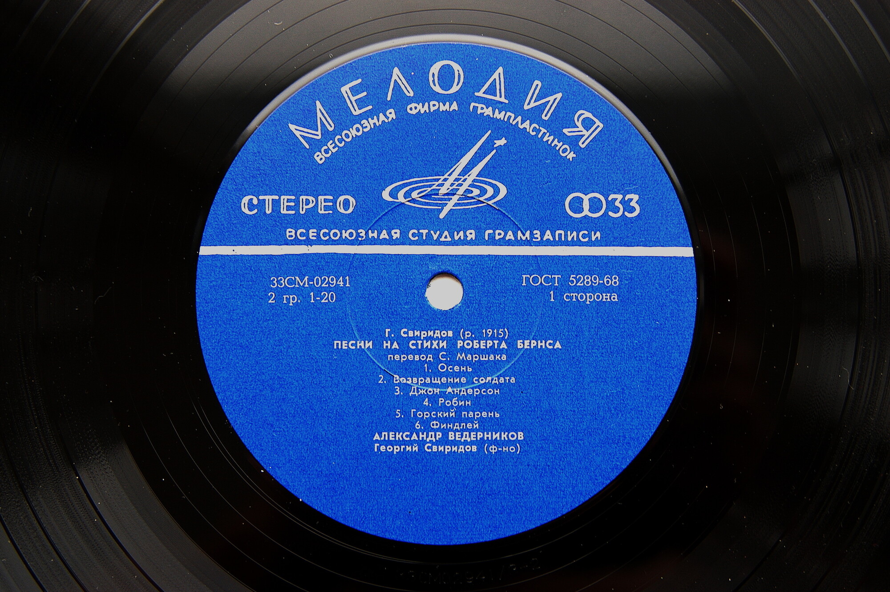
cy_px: 296
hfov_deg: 37.9
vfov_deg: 25.7
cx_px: 445
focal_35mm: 52
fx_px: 1297
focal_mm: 35
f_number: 3.3
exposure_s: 1/40
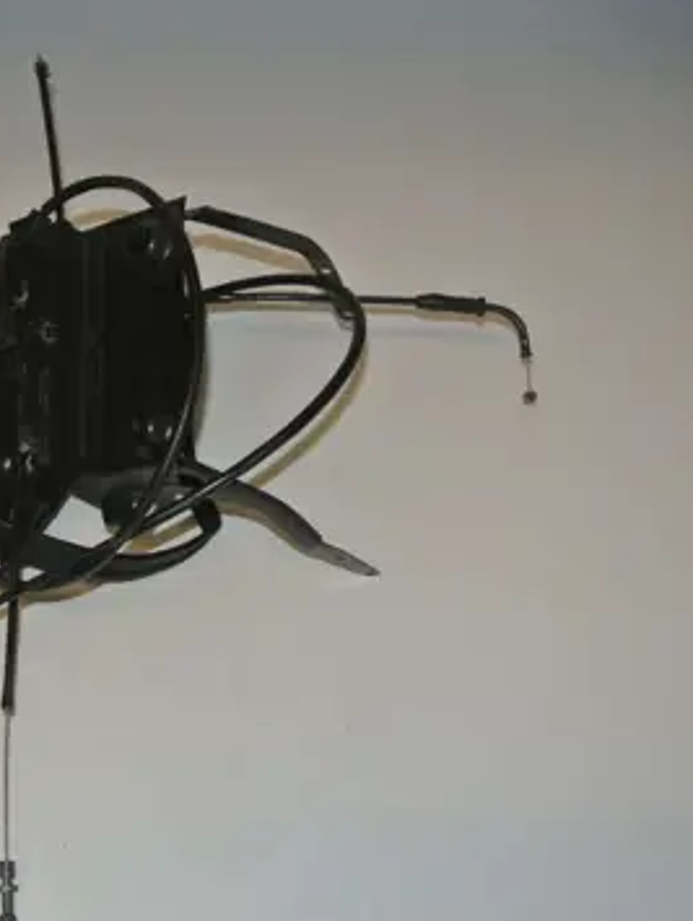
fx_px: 1359
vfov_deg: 37.5
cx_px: 83
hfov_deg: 27.7
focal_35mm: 51
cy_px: 457
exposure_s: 1/60
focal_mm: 13.1
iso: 200
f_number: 4
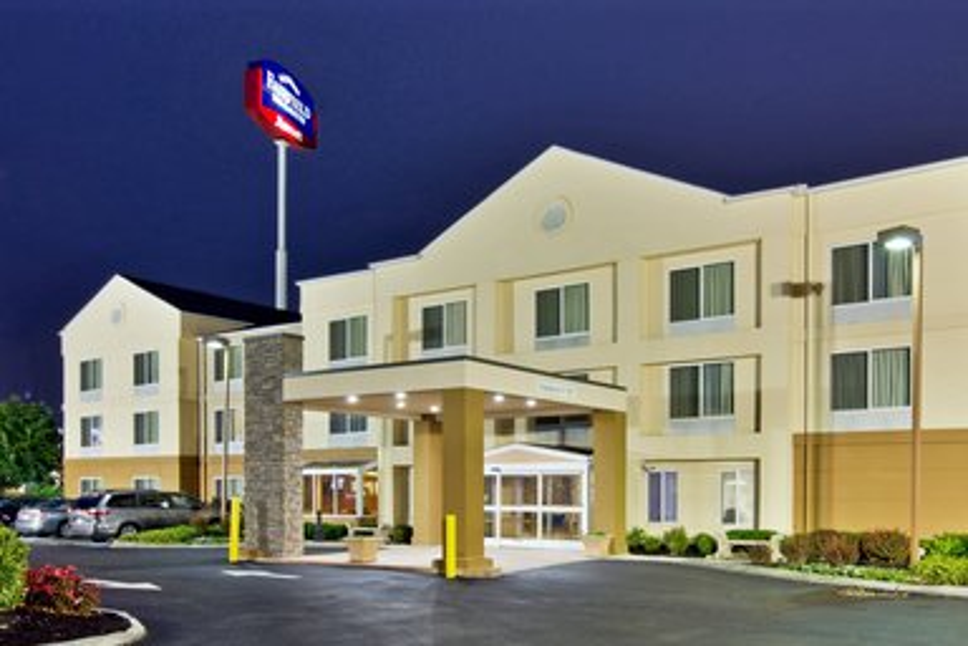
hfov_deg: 61.9
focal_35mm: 30
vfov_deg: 43.6
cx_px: 484
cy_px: 323
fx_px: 807
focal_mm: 20
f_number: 14
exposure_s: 2.5
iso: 200
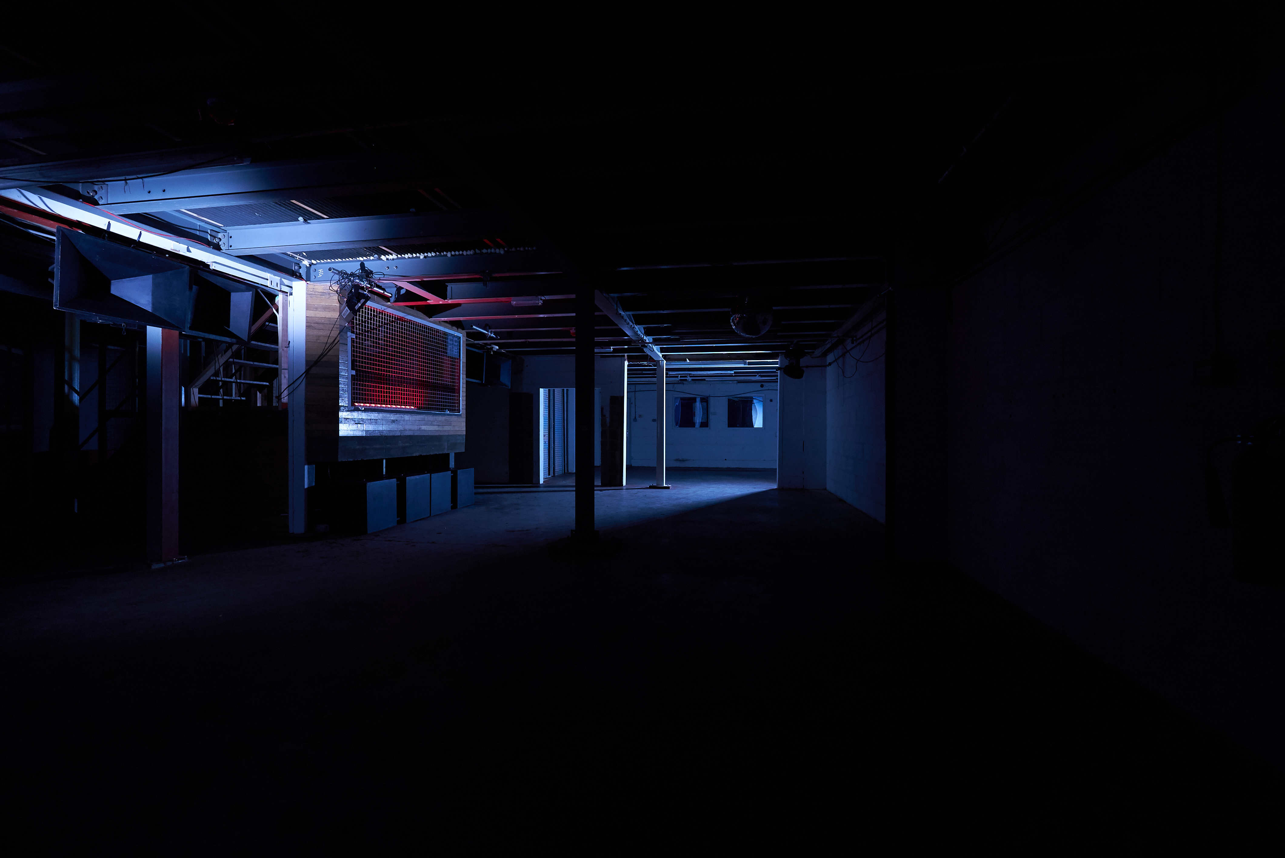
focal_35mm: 15
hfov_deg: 100.4
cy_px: 429
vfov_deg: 77.4
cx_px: 642
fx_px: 536
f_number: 4.5
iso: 1600
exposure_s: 1/40
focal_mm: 15
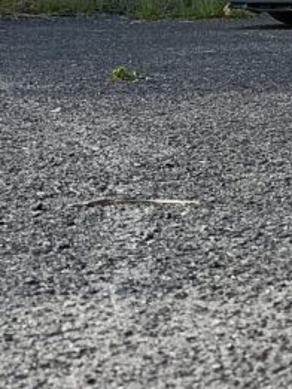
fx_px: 1011
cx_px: 417
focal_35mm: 90
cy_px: 45
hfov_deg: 15.4
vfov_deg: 21.3
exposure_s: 1/238
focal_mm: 6.11
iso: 50
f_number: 1.65
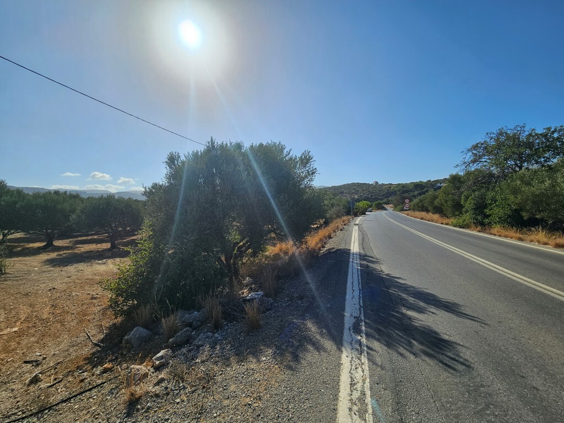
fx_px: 212
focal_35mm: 13
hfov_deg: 106.2
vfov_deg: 89.9
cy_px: 212
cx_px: 282
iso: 50
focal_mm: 2.2
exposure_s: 1/4913
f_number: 2.2
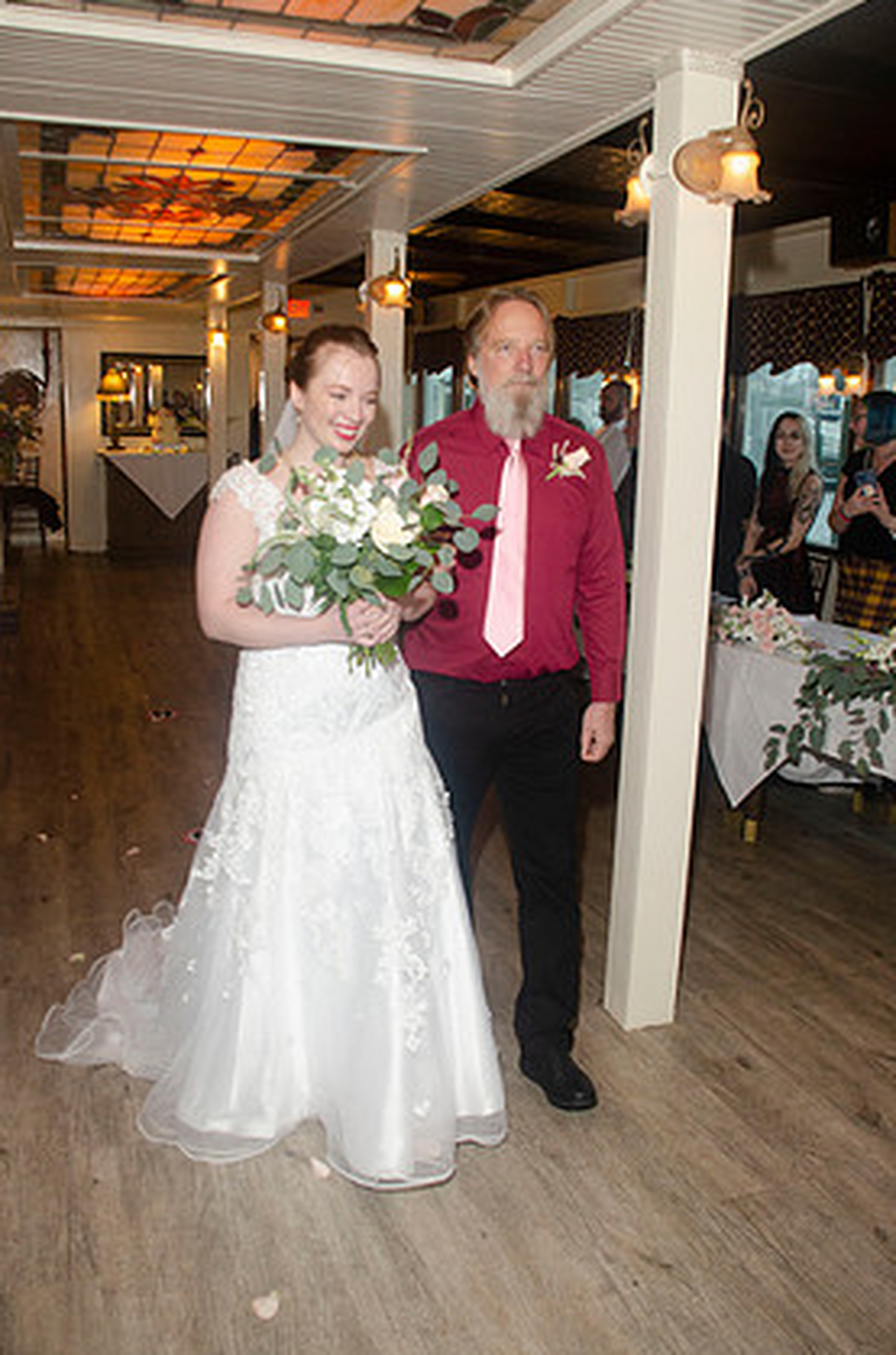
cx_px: 446
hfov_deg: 44.7
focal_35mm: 29
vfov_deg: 63.8
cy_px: 673
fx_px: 1089
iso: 400
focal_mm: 18
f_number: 3.5
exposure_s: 1/80
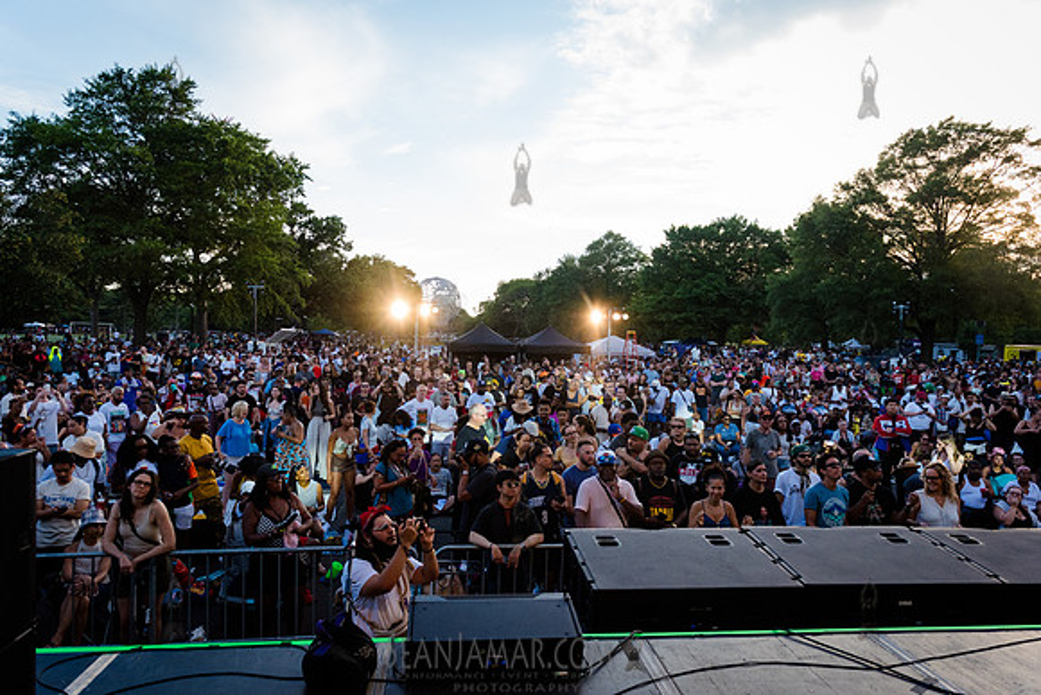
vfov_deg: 53.0
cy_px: 348
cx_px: 520
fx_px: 696
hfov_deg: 73.6
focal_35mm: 24
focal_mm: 24
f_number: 4
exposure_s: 1/2500
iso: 2000
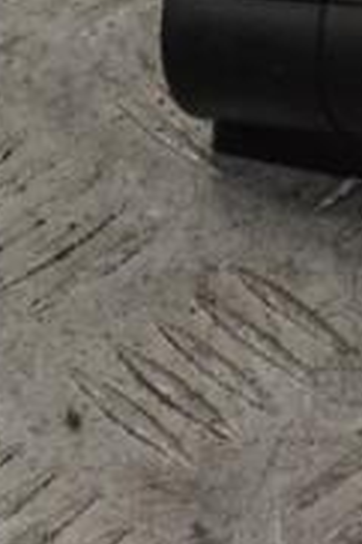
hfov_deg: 5.0
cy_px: -36
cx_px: 661
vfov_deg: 7.5
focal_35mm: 272
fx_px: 4105
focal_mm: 55
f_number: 10
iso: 3200
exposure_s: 1/400
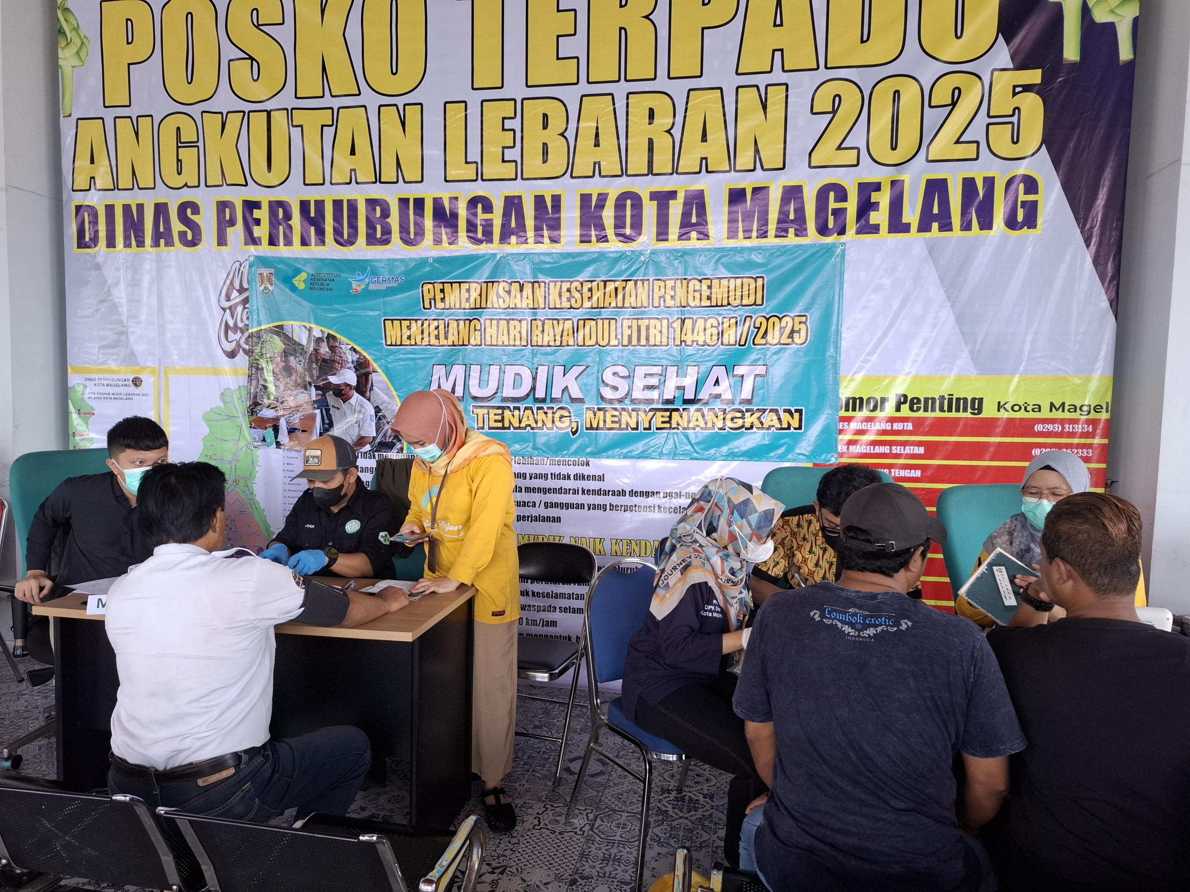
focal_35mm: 23
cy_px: 446
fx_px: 791
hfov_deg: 73.9
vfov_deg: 58.9
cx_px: 595
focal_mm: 5.54
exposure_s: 1/100
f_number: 1.8
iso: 125
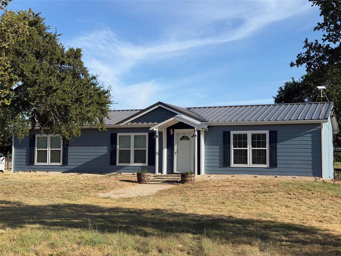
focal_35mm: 48
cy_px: 128
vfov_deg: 30.3
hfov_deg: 39.7
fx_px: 473
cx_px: 170
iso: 64
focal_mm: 6.76
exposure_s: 1/4329
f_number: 1.78
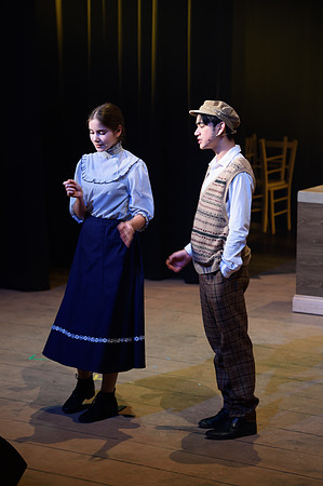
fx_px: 1565
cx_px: 162
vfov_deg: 17.7
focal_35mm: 116
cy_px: 243
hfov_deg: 11.8
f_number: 2.8
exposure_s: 1/100
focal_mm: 116
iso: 800
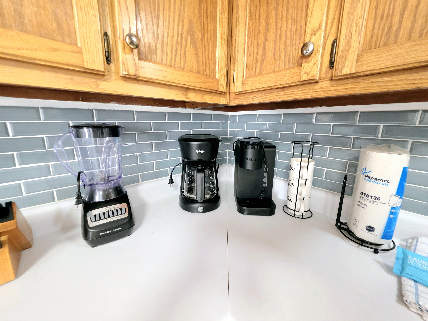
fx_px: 161
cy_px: 160
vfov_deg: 89.9
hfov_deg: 106.2
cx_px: 214
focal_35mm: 13
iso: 400
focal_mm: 2.2
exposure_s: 1/60.2
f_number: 1.9
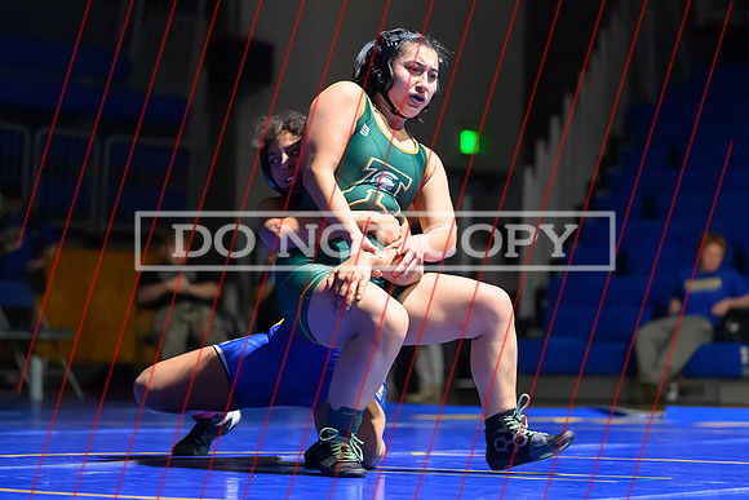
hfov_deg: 14.9
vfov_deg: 10.0
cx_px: 467
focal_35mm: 137
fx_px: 2853
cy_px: 320
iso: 12800
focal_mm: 103
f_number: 2.8
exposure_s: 1/500
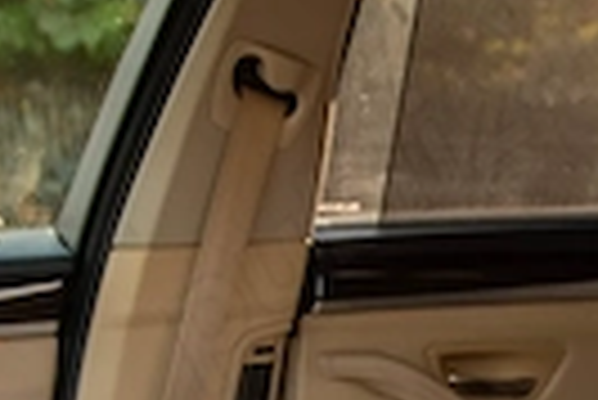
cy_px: 771
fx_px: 1796
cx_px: 764
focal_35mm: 108
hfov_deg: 17.8
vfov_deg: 11.6
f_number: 2.8
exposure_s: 1/400
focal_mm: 24
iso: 640
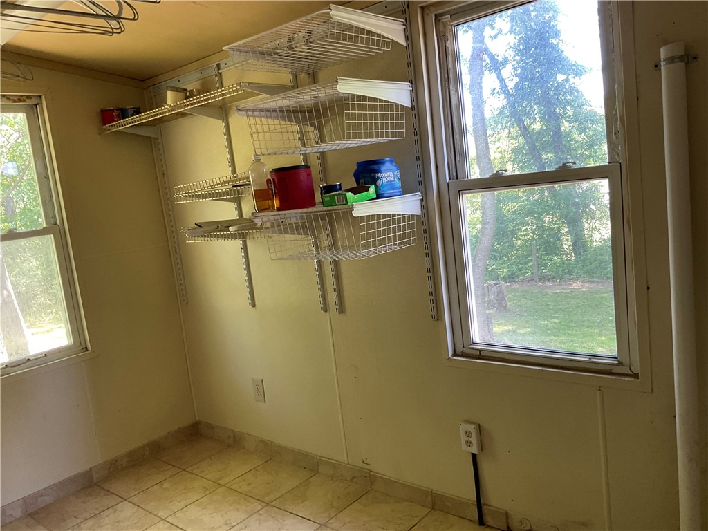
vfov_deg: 48.2
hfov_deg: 61.7
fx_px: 593
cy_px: 266
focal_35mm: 29
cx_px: 354
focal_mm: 3
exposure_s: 1/60
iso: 80
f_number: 1.8
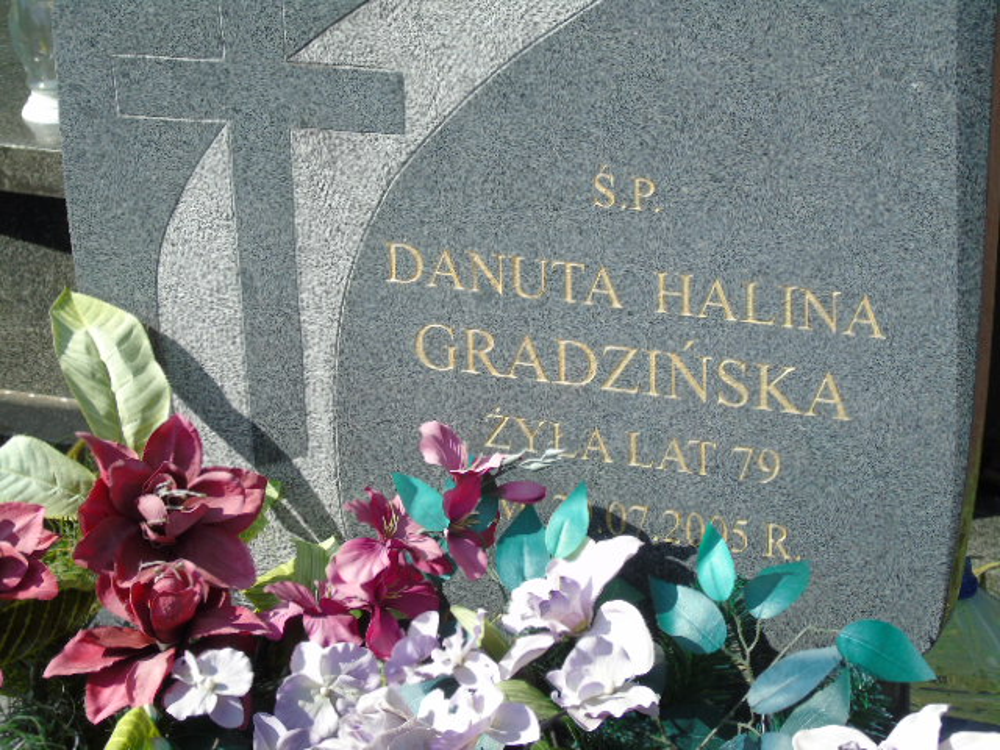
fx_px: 3120
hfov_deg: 18.2
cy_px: 375
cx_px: 500
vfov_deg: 13.7
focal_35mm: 108
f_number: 4.4
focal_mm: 19
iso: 80
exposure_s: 1/500
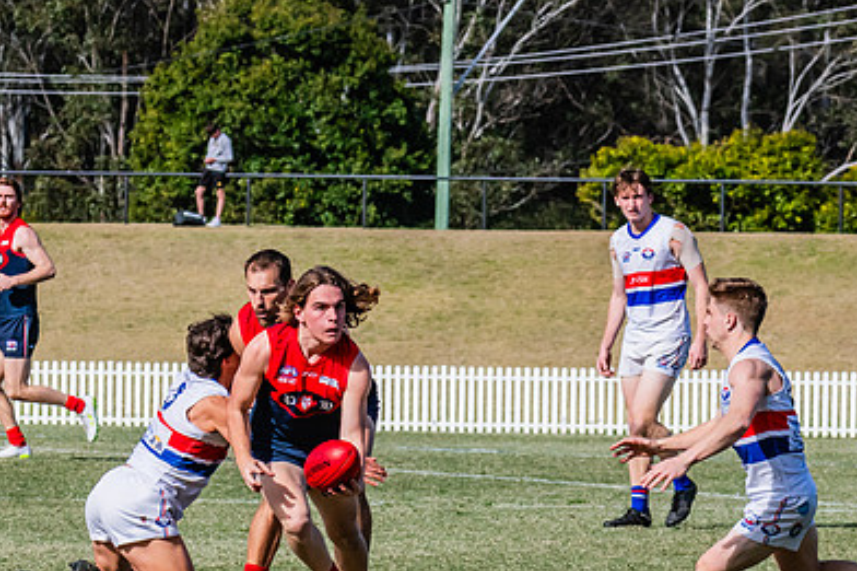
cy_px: 469
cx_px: 471
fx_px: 9542
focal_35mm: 401
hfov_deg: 5.1
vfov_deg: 3.4
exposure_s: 1/1600
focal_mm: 170
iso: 800
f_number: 10
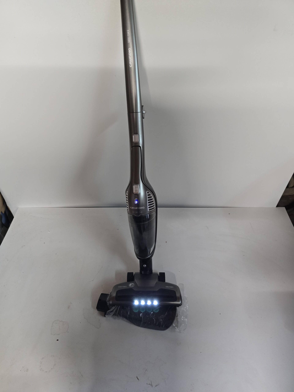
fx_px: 260
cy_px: 196
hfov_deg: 58.9
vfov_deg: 73.9
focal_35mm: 23
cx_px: 147
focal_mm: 6.3
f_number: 1.7
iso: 500
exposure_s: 1/100
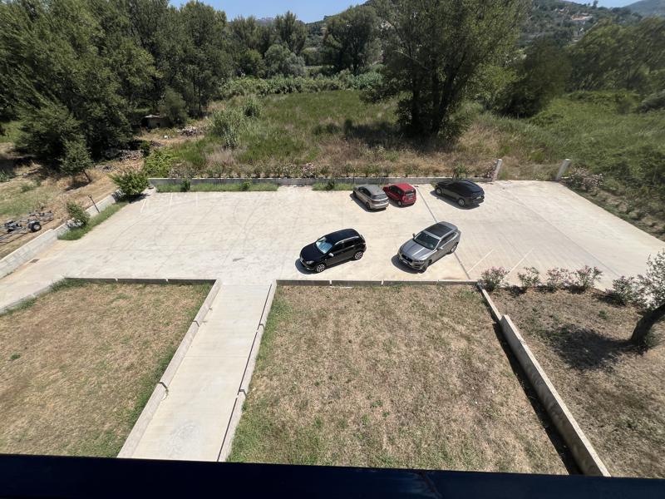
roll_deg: +2.4
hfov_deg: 106.2
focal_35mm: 13
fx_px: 250
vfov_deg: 89.9
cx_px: 332
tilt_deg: -36.1
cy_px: 250
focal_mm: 1.57
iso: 32
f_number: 1.8
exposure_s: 1/3311
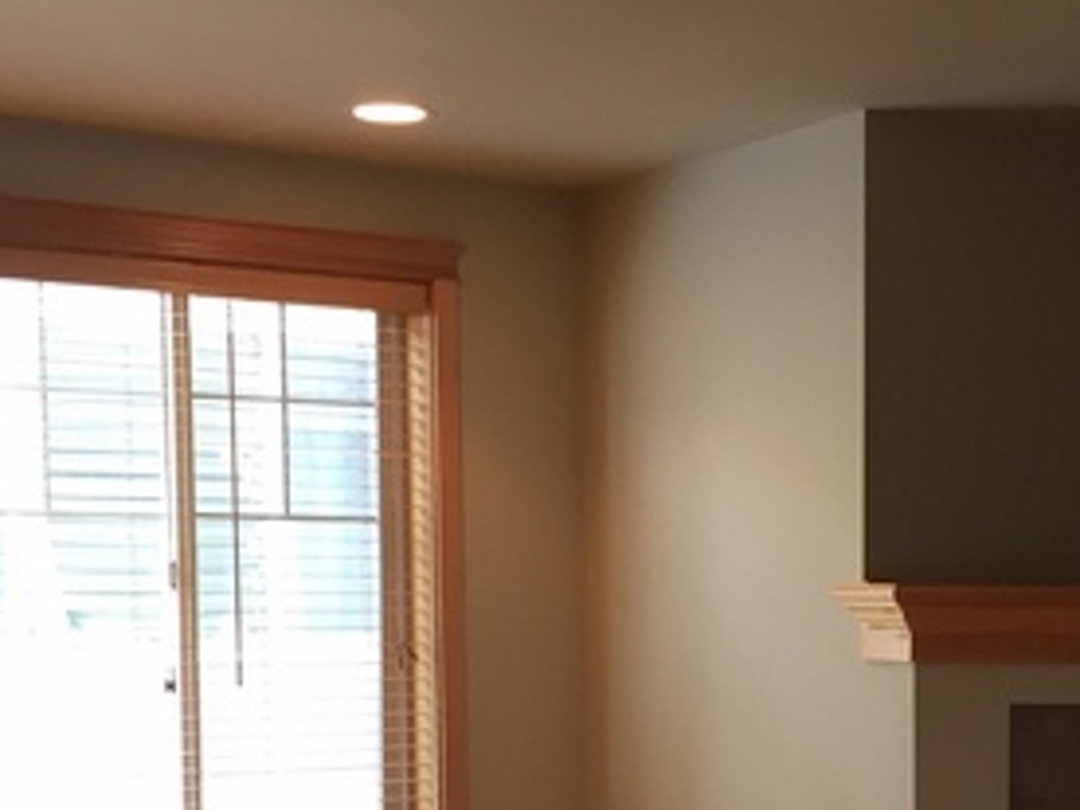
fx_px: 2184
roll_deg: -0.4
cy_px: 810
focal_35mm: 70
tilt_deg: -5.9
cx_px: 773
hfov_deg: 27.5
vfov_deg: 20.3
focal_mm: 4.15
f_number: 2.2
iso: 80
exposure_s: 1/30
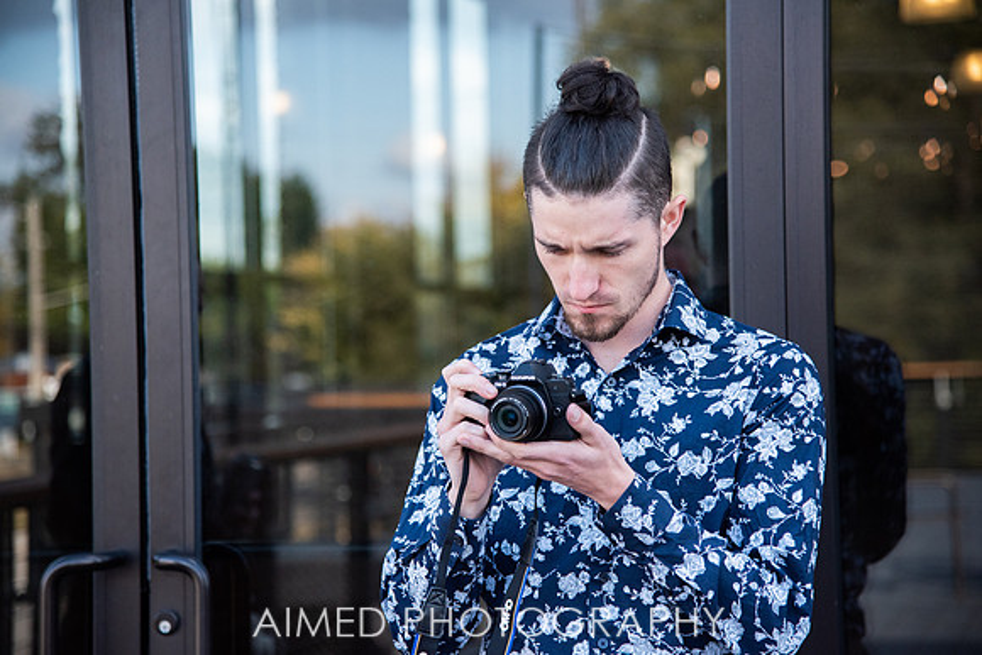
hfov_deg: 20.8
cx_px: 491
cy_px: 328
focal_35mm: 98
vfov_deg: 14.0
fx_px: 2674
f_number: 4
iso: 1000
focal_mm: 98
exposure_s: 1/1600
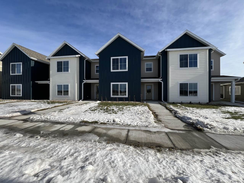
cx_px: 122
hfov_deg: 106.2
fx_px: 92
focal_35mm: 13
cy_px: 92
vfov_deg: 89.9
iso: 32
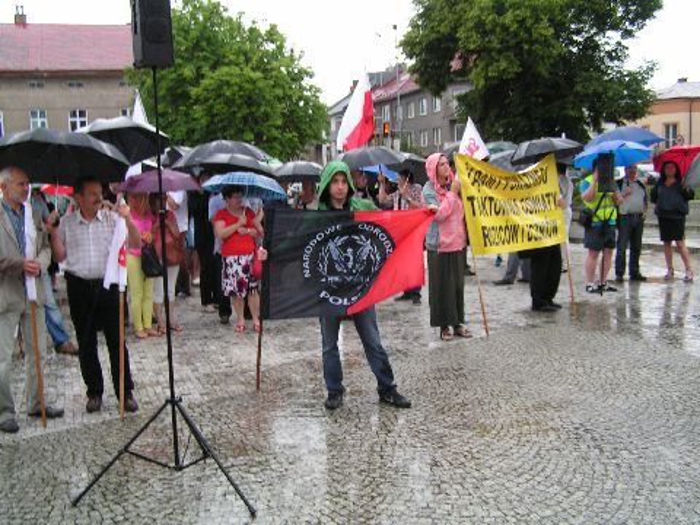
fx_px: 768
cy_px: 262
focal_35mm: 38
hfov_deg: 49.0
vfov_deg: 37.7
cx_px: 350
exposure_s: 1/40
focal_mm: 6.3
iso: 50
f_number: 3.2
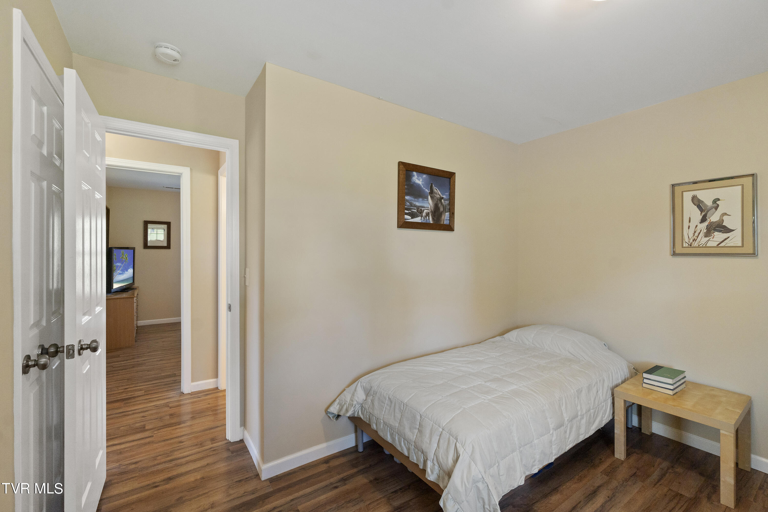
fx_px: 320
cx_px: 384
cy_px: 256
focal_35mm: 15
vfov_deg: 77.3
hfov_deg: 100.4
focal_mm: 10
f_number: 10
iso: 320
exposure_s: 1/13
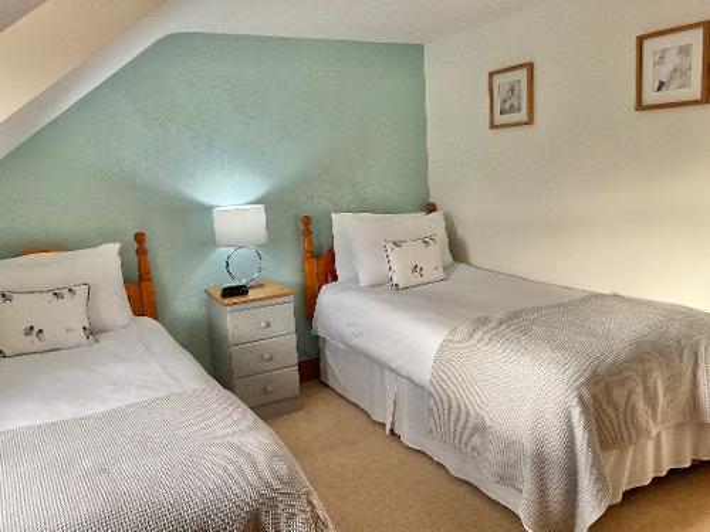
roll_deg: +2.8
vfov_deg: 48.2
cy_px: 266
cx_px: 355
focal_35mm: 29
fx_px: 595
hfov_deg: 61.7
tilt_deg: -10.6
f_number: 1.8
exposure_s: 1/122
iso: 64
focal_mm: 3
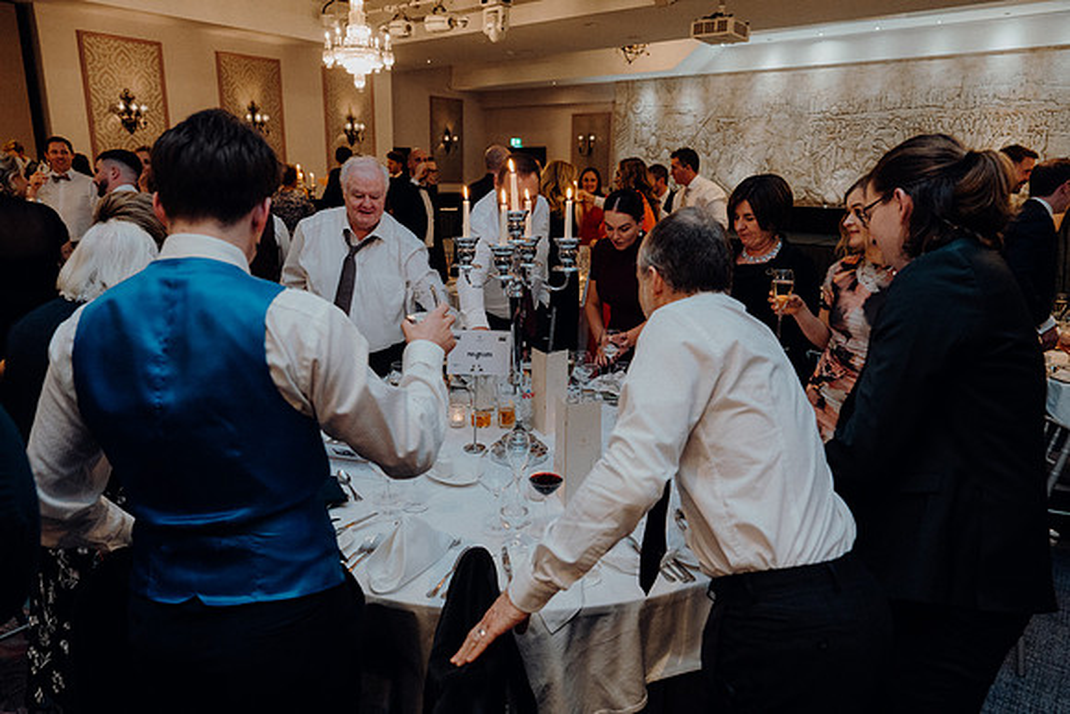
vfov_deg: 53.2
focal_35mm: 24
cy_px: 357
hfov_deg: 73.7
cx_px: 535
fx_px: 713
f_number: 3.5
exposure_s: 1/160
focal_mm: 24
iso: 2500
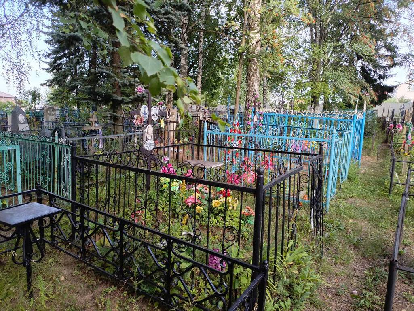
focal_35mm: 25
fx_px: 299
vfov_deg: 54.9
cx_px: 207
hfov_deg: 69.4
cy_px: 156
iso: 183
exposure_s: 1/100
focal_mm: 4.76
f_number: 1.69
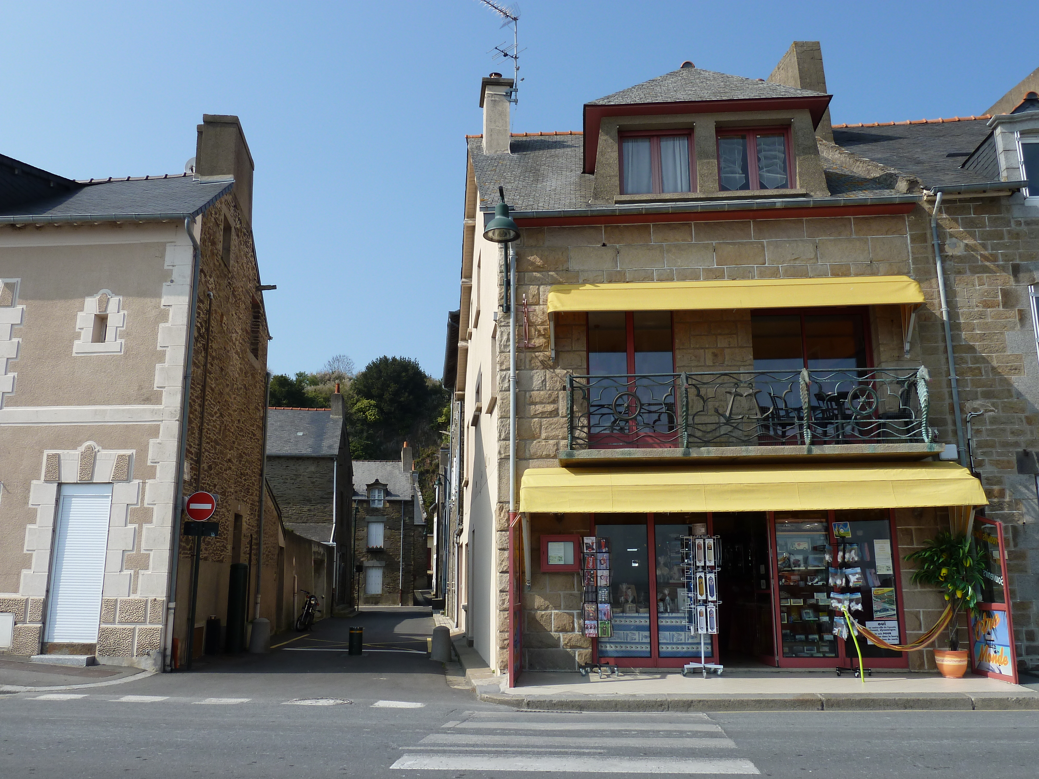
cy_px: 390
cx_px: 520
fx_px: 870
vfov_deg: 48.2
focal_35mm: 29
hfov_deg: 61.7
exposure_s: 1/640
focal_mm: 4.7
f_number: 4.5
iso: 80
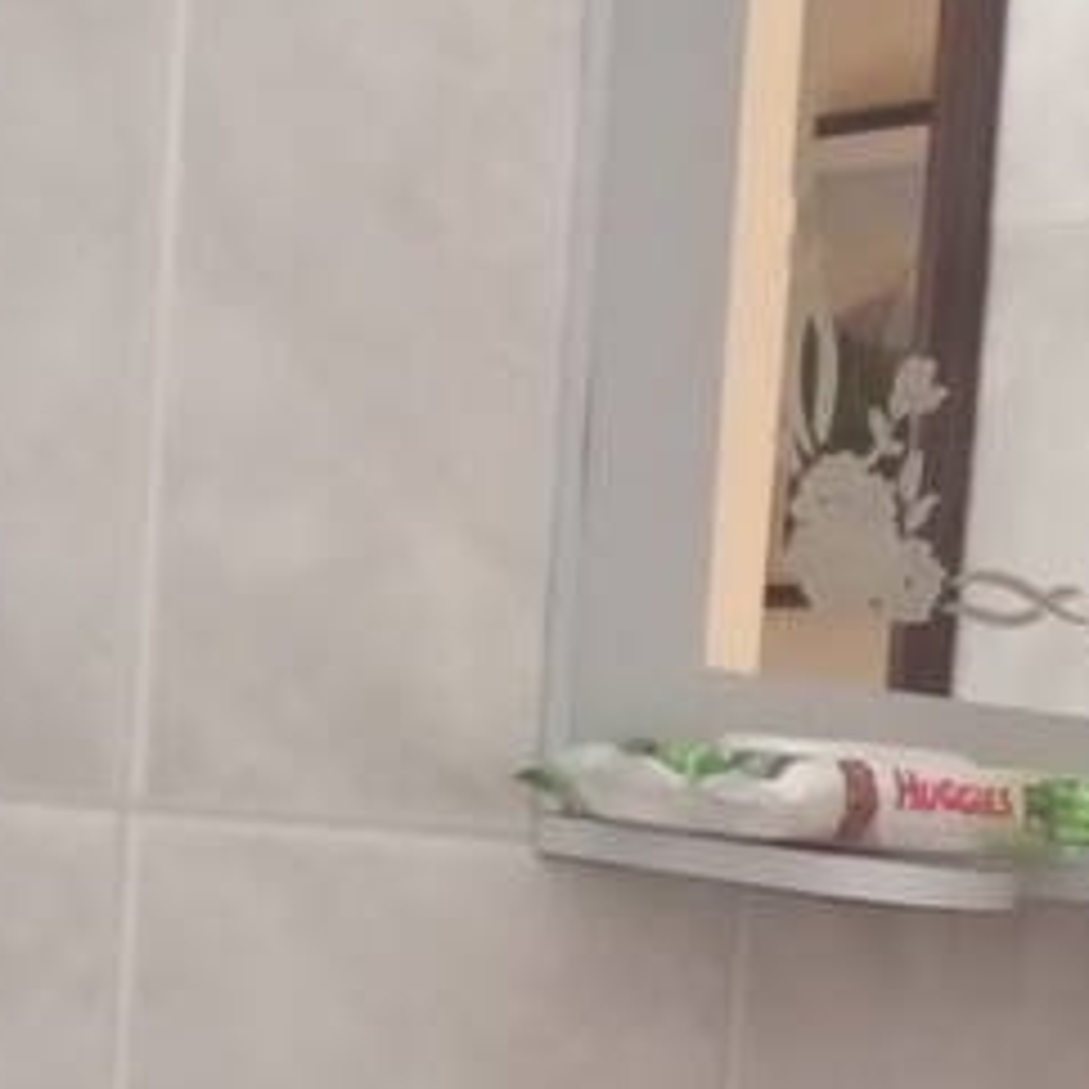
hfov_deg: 19.8
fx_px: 2705
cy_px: 1206
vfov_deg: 21.6
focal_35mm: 76
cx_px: 1616
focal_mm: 3.54
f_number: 2
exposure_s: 1/20
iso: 1113
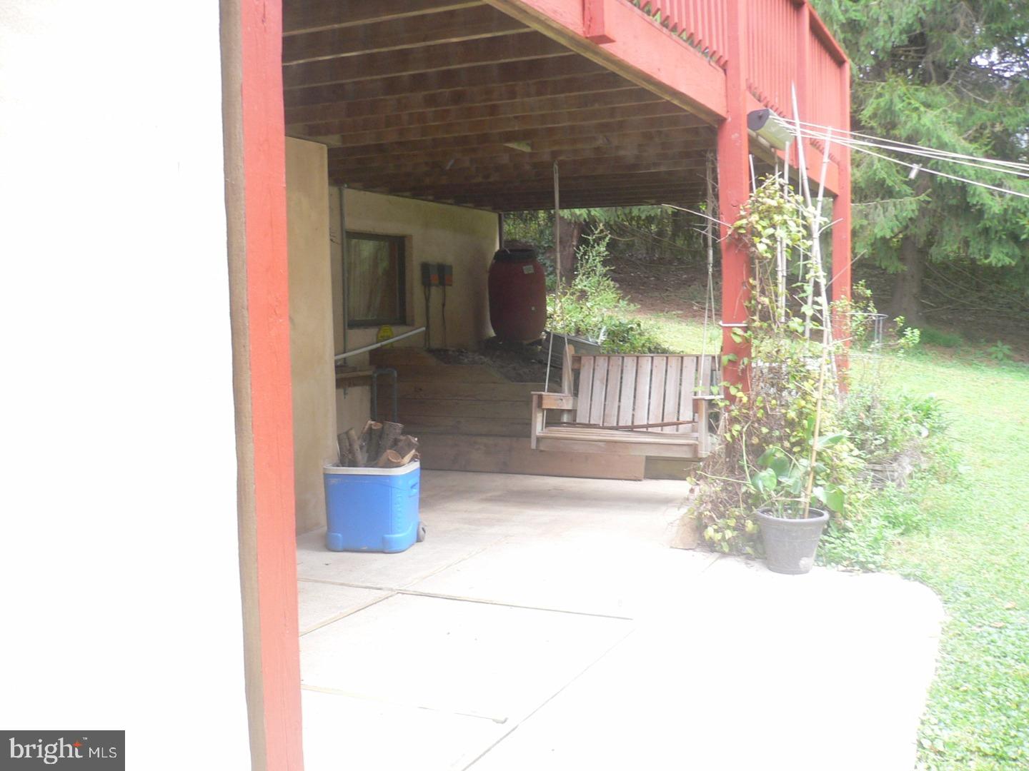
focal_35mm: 35
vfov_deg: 40.7
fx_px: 1040
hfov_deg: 52.6
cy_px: 386
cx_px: 514
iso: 100
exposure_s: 1/40
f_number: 2.8
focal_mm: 5.8
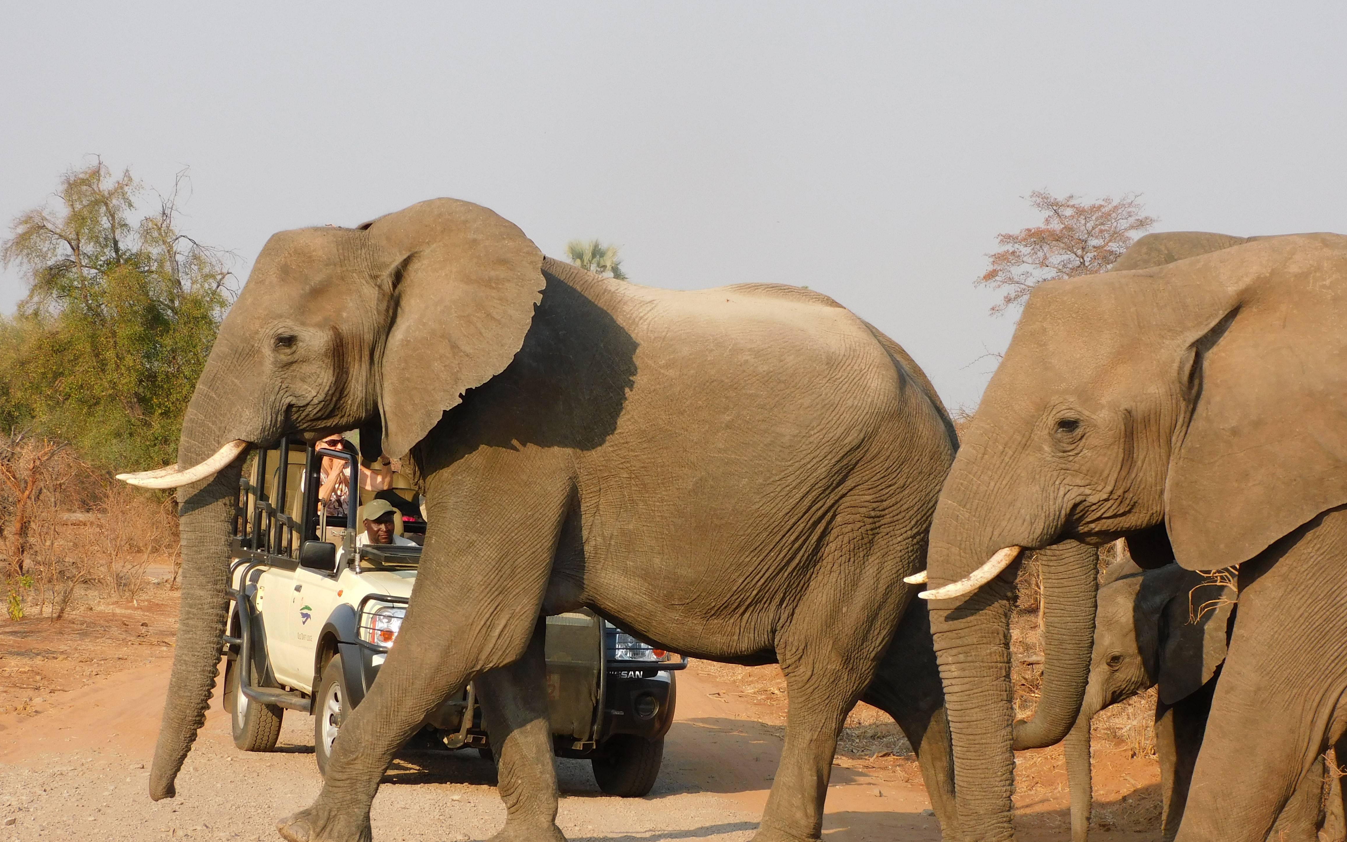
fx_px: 4479
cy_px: 439
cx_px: 673
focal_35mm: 122
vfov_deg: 10.7
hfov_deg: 17.1
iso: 125
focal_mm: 20.6
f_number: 5
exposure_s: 1/400
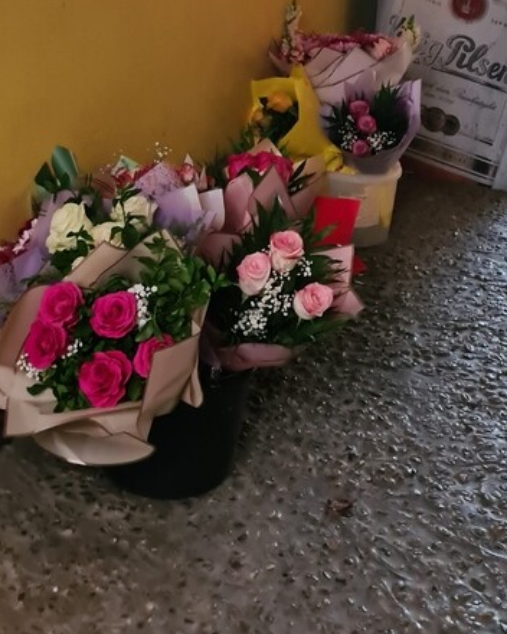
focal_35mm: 59
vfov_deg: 28.4
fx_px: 1107
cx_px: 336
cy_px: -101
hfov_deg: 25.7
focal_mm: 5.4
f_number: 1.8
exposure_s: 1/50
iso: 500
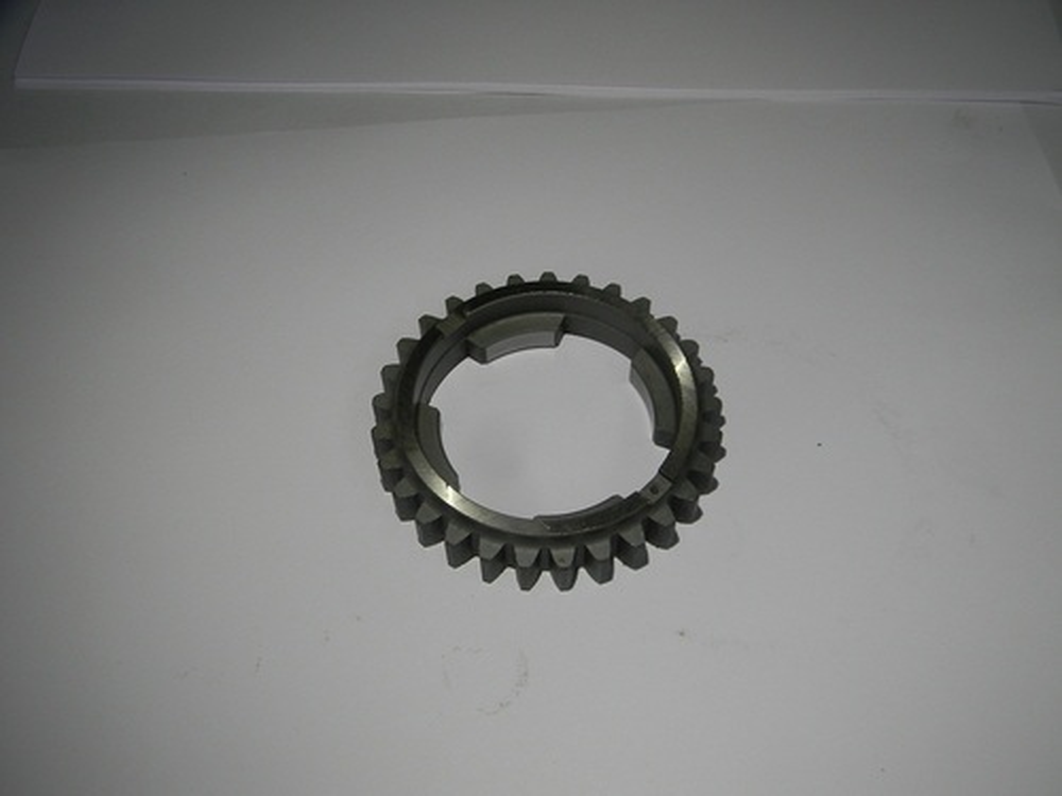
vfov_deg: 39.7
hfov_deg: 51.4
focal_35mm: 36
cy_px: 398
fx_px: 1104
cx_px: 531
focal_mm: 6.4
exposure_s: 1/30
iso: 87
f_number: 3.7
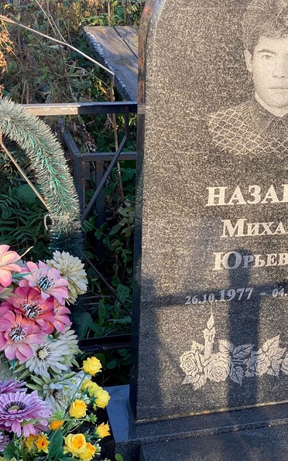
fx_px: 930
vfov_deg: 27.9
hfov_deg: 17.2
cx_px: 285
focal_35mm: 74
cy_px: 230
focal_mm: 6
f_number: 2
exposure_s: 1/213
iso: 20
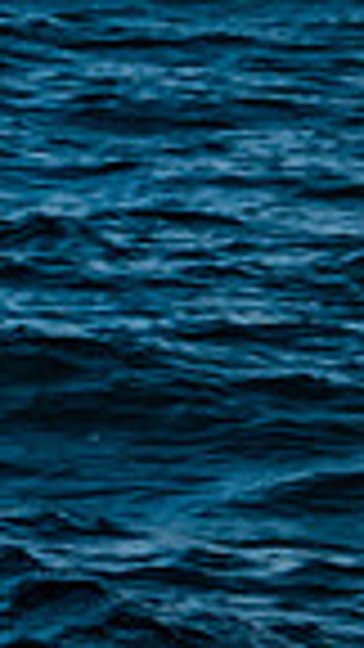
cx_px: -423
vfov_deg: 3.5
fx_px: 10450
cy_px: -302
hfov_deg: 2.0
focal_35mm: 609
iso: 160
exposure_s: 1/500
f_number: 6.3
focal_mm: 96
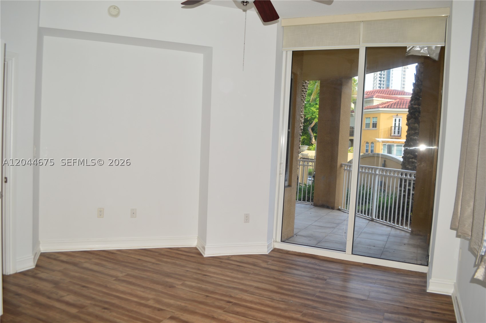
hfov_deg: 67.4
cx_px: 243
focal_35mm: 27
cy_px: 162
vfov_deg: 47.8
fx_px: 364
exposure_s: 1/30
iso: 100
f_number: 3.5
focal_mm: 18
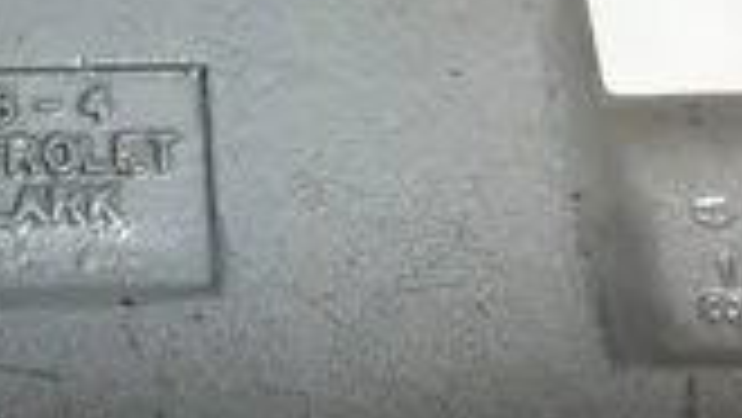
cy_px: 207
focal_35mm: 82
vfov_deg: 14.8
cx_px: 4
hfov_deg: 24.7
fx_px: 1614
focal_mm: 3.3
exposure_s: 1/120
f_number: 2.4
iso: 40
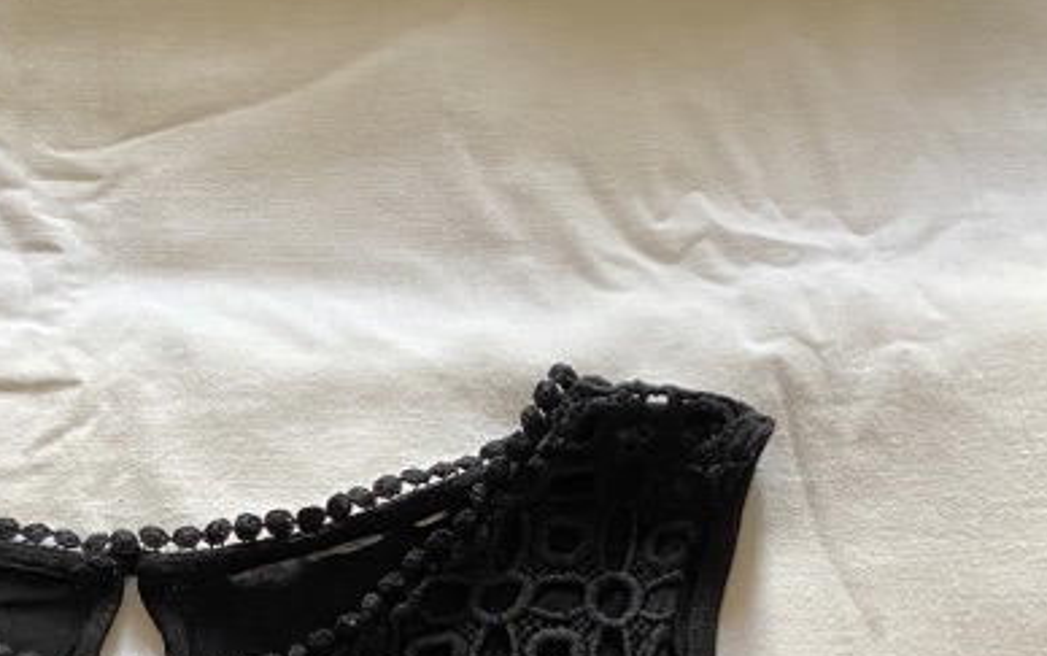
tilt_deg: -78.2
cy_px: 1180
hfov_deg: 28.1
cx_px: 159
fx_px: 2027
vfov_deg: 15.7
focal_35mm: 71
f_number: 1.8
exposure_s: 1/60
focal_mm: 4.25
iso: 250
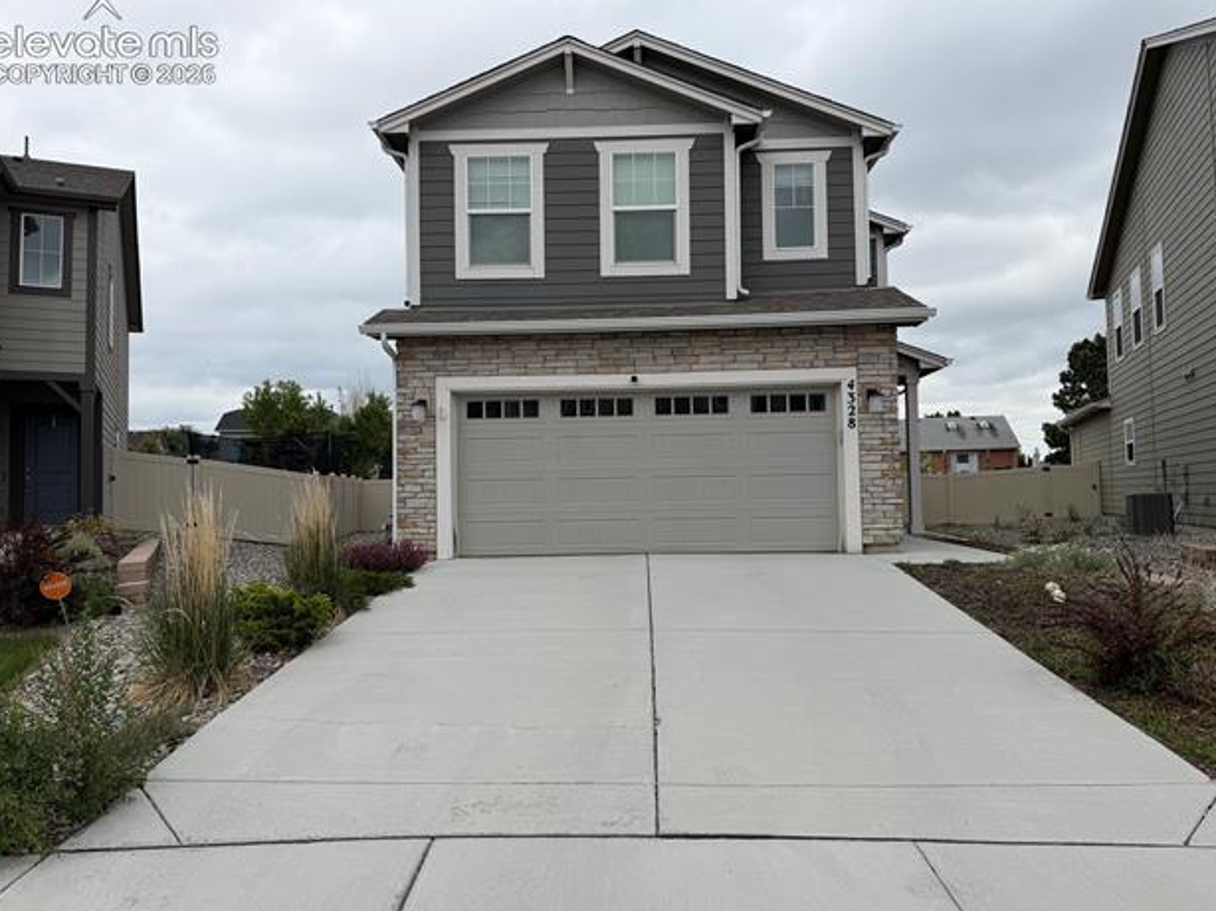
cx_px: 610
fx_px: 878
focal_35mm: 25
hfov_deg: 69.4
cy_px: 449
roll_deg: +0.3
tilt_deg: +0.4
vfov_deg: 54.8
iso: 80
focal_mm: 6.76
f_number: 1.78
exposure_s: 1/5714
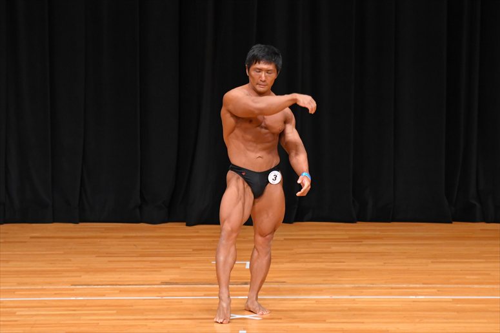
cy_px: 166
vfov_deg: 4.8
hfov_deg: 7.2
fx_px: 3956
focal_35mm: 285
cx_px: 250
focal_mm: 190
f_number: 5.6
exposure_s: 1/400
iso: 4000
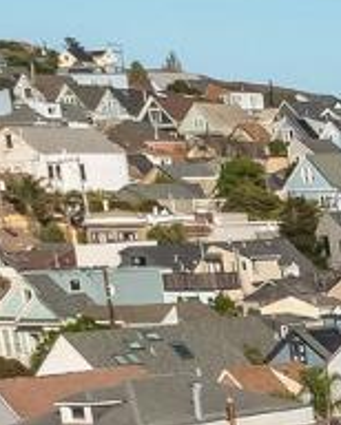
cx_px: 1160
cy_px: 1174
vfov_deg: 9.0
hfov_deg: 7.2
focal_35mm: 183
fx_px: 2305
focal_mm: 12.29
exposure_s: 1/120
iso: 110
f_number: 2.8
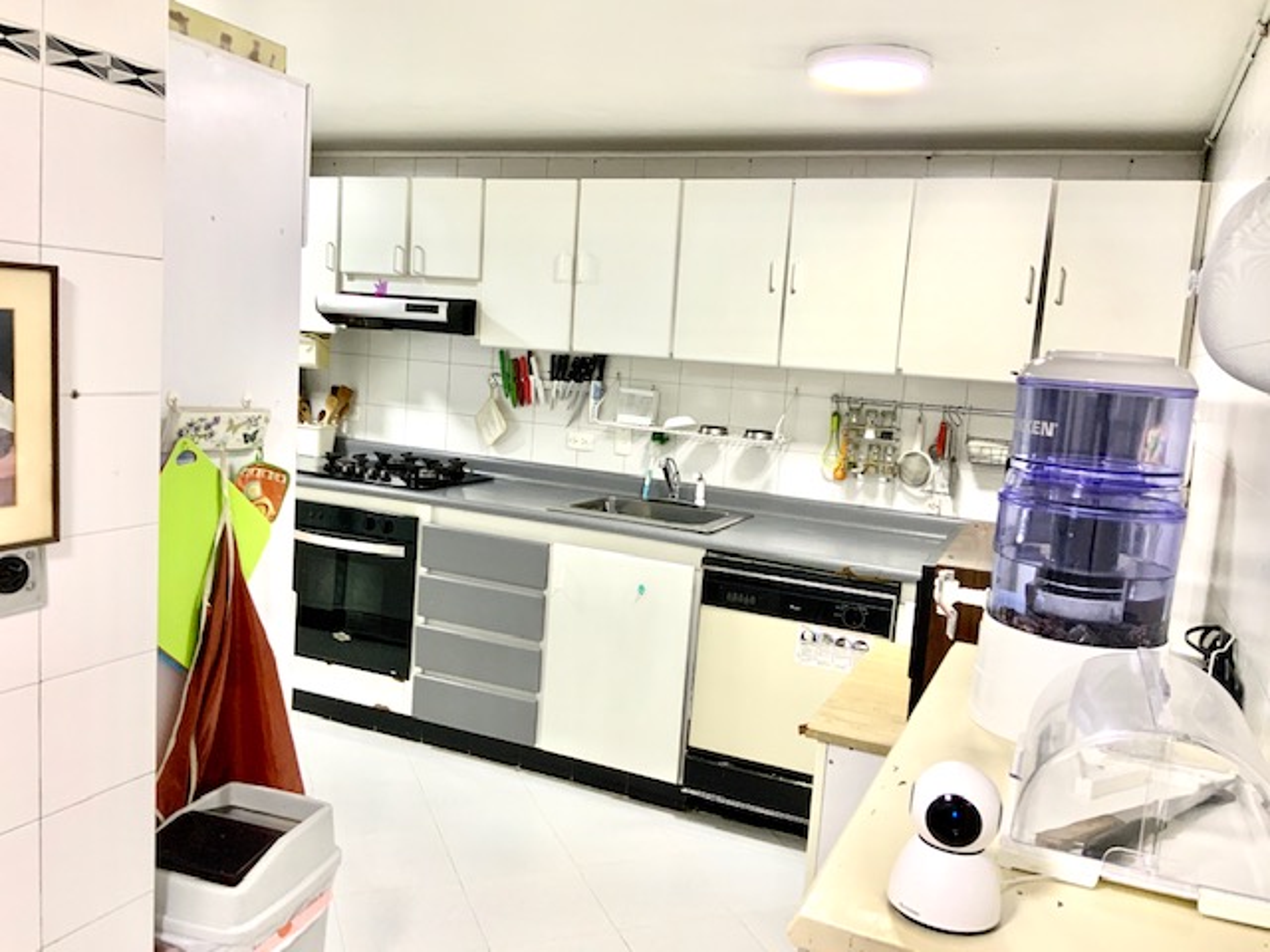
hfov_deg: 61.7
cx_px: 635
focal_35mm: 29
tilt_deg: -5.4
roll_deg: -3.1
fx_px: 1064
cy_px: 476
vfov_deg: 48.2
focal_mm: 3
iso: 125
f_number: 1.8
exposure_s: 1/60
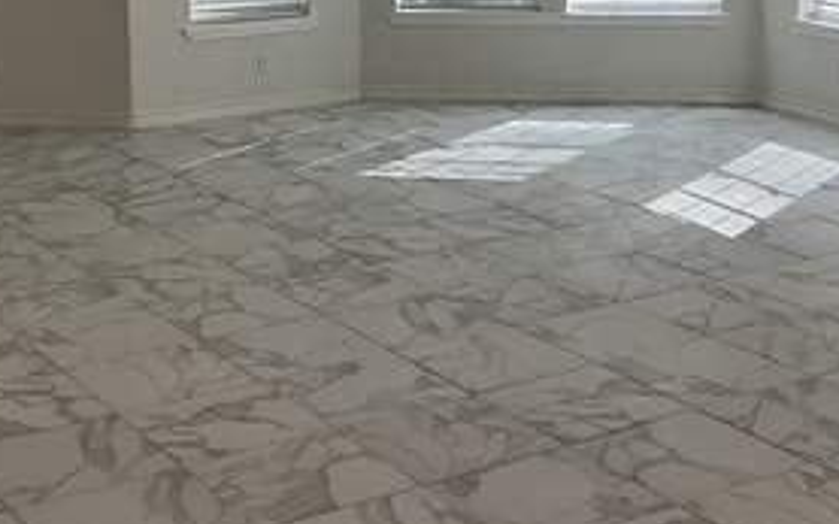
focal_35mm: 74
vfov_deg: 17.3
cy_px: 18
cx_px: 480
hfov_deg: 27.8
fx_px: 1692
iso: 25
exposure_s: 1/120
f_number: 1.8
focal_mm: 3
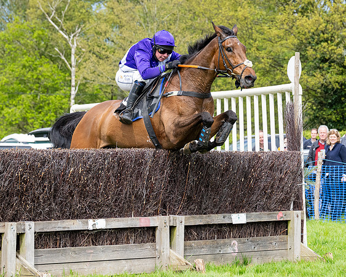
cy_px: 145
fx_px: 1707
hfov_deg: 11.6
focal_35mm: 167
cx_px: 192
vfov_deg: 9.3
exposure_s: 1/3200
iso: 640
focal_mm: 86
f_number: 4
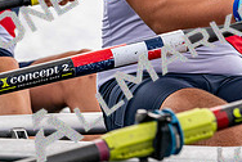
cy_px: -34
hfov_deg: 1.7
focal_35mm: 1233
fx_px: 8301
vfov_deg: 1.1
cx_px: 293
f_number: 4.5
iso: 450
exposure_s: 1/2500
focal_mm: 400
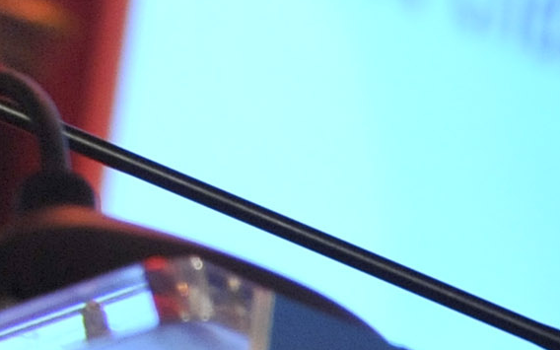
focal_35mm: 645
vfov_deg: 2.0
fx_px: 9844
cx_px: -738
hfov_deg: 3.2
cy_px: -424
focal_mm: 120
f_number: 4.5
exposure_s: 1/80
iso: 2500
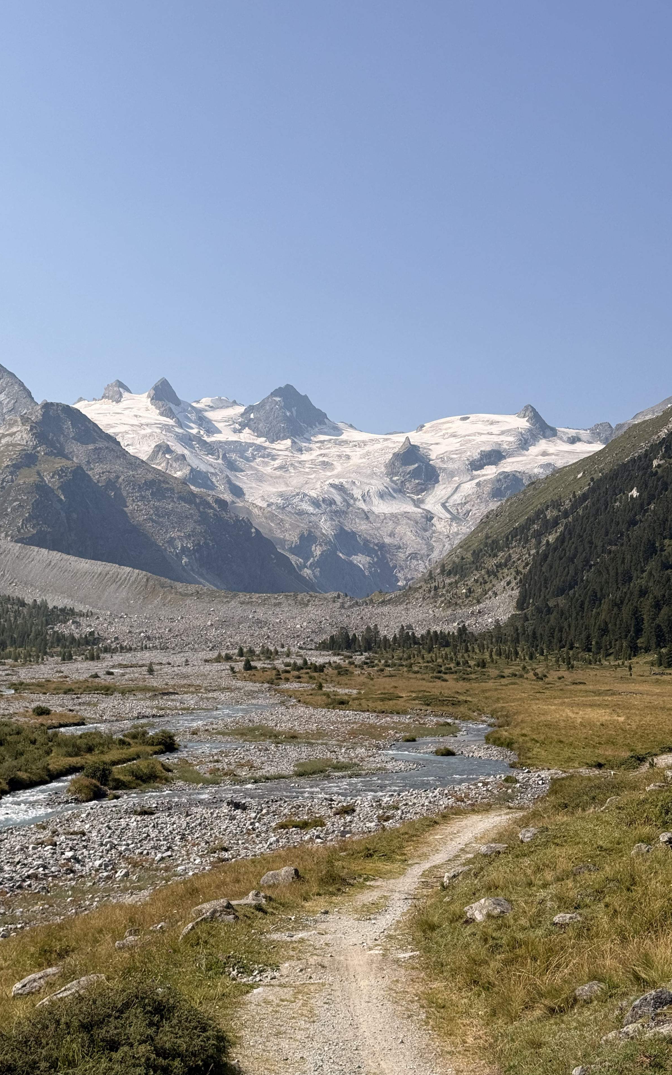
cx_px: 272
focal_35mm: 51
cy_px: 537
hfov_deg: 25.3
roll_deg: -0.1
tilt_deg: +6.2
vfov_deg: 39.6
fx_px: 1495
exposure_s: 1/6536
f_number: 1.78
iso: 64
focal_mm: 6.76
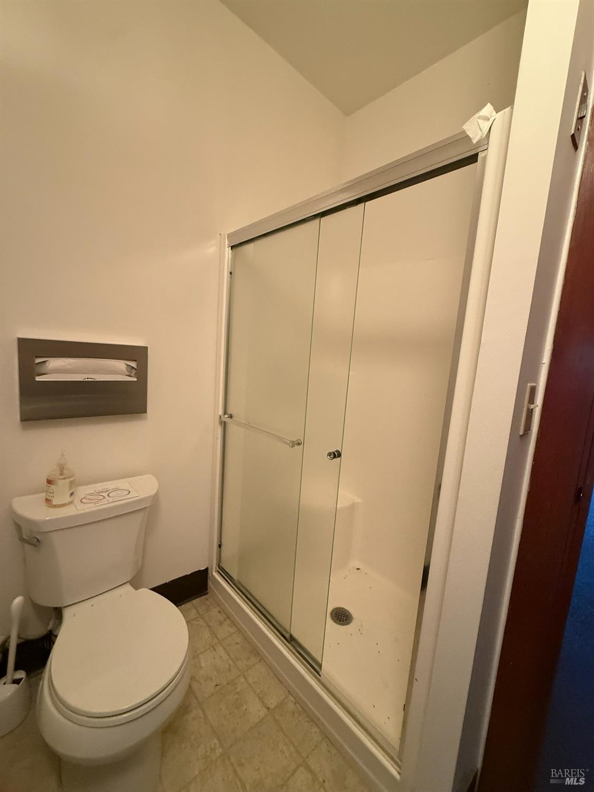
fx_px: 320
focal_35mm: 14
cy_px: 396
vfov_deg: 102.1
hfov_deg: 85.7
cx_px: 297
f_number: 2.2
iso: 400
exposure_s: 1/60
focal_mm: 2.22
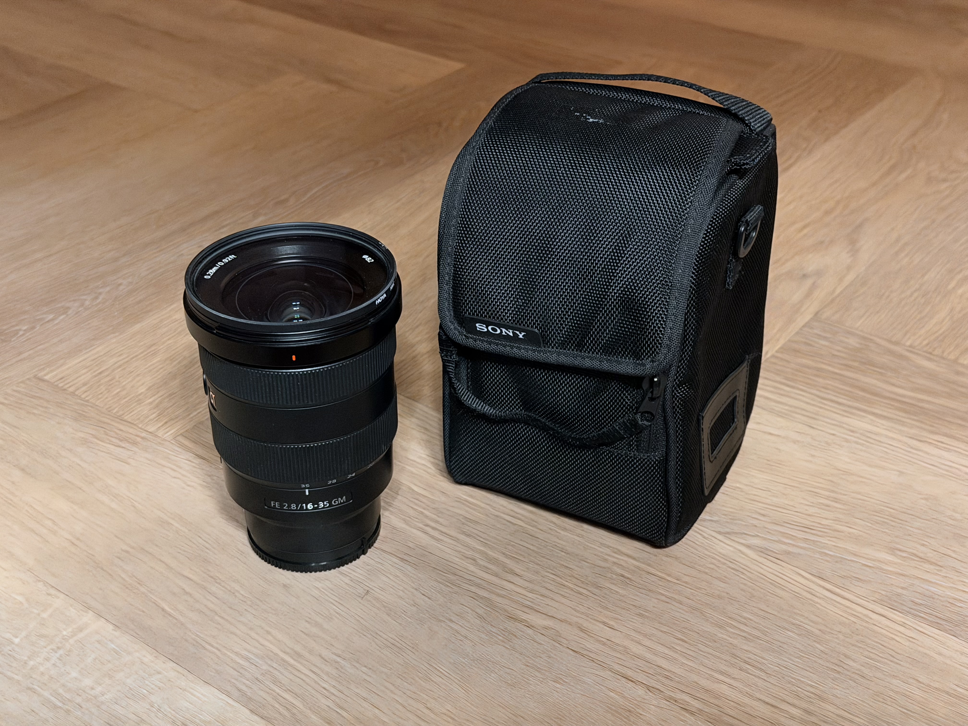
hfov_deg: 39.7
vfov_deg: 30.3
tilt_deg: -33.1
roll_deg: -0.2
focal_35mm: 48
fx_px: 1342
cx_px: 484
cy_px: 363
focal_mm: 6.76
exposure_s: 1/21
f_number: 1.78
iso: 800
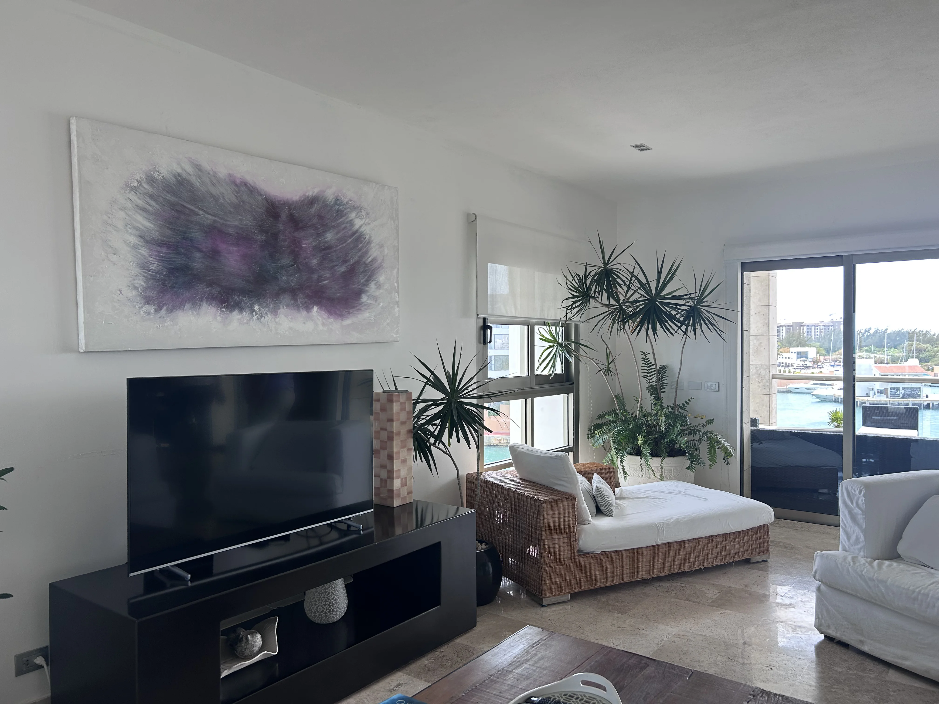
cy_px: 352
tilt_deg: -0.9
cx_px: 470
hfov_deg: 67.3
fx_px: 705
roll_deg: +0.2
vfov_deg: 53.1
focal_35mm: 26
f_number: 1.5
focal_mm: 5.7
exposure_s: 1/261
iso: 40
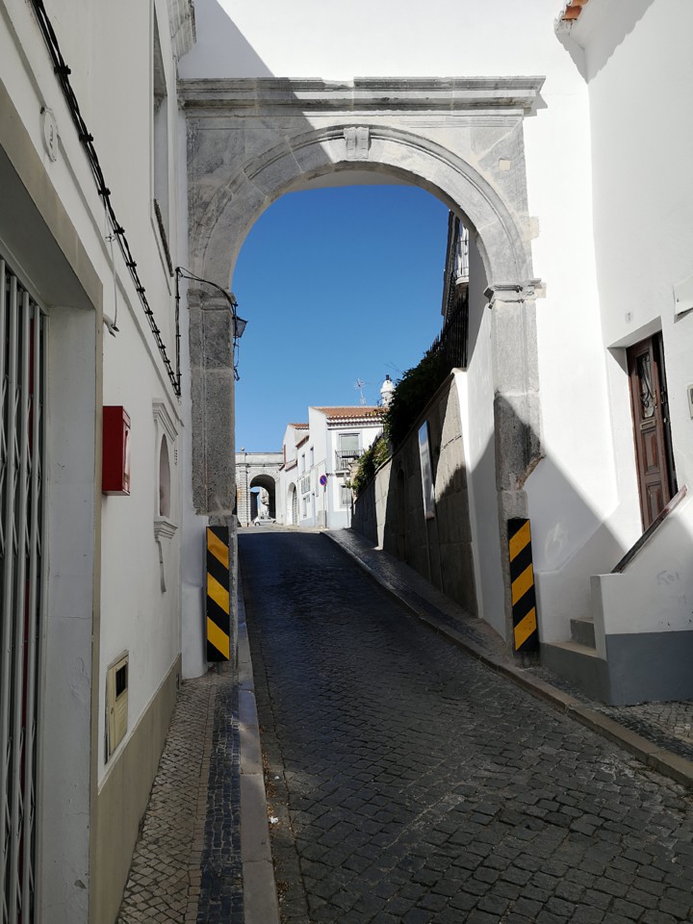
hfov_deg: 51.4
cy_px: 462
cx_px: 346
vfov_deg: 65.3
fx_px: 721
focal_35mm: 27
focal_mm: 3.95
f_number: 1.8
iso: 50
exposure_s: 1/3205
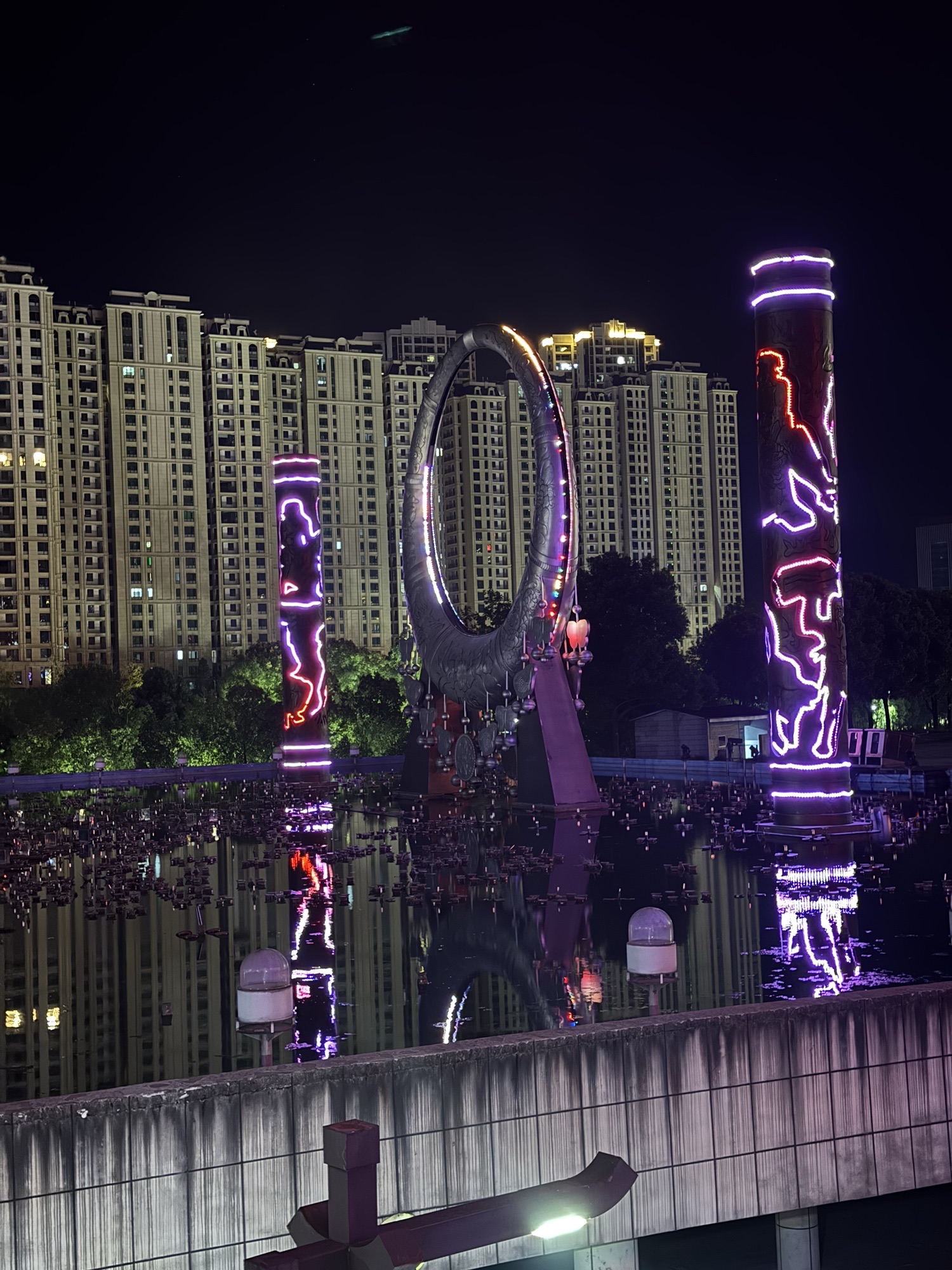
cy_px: 635
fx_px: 1760
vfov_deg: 39.7
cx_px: 476
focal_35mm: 48
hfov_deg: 30.3
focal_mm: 6.76
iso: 500
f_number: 1.78
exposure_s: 1/5
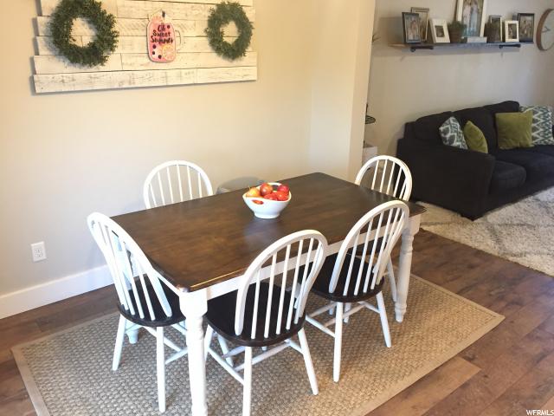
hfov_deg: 61.7
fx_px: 464
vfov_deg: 48.2
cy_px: 208
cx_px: 277
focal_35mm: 29
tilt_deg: -21.7
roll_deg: -1.7
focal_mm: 4.15
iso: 250
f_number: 2.2
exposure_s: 1/30
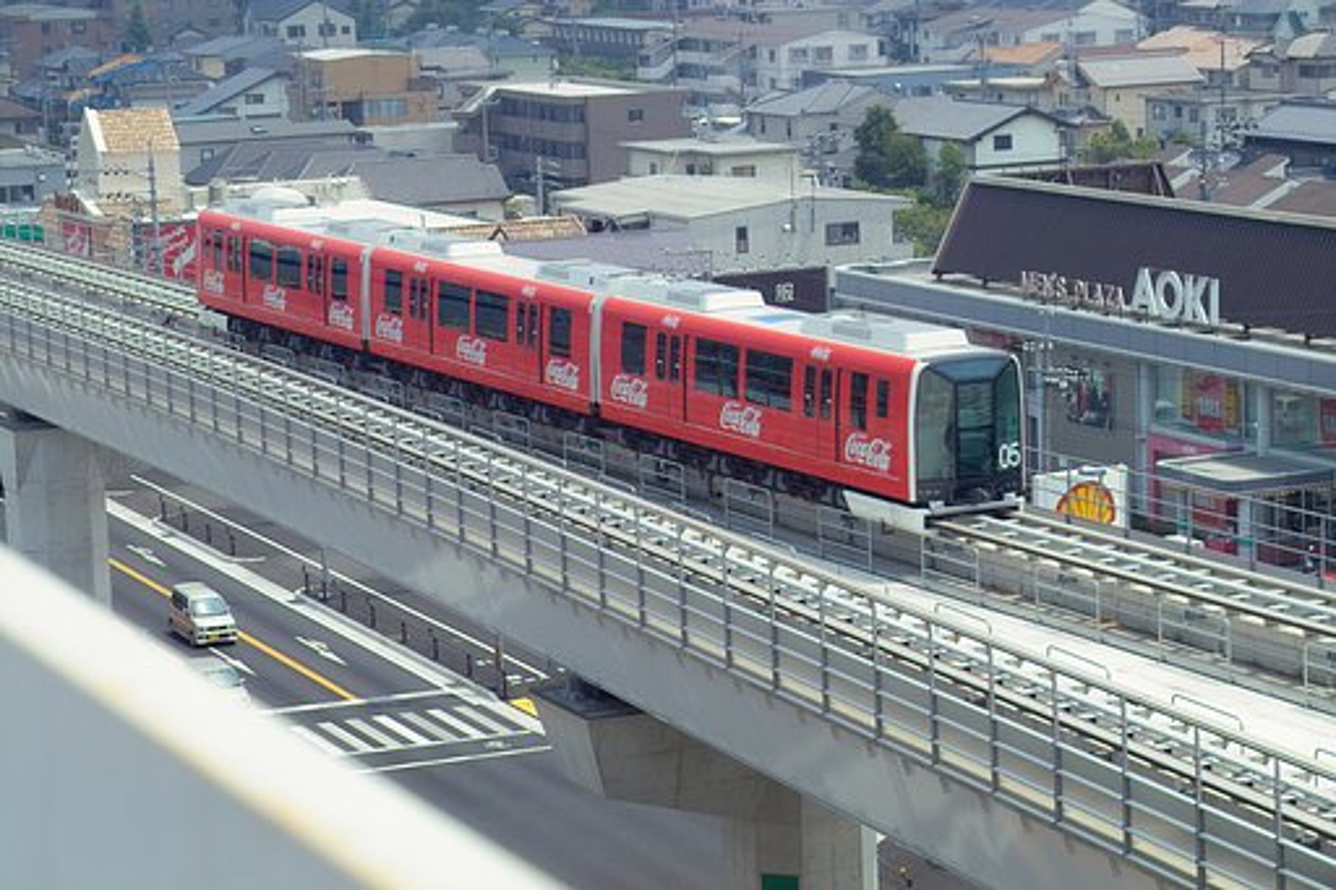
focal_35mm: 102
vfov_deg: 13.4
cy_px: 445
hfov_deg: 20.0
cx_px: 668
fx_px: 3784
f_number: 8
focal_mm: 60
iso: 100
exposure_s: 1/125
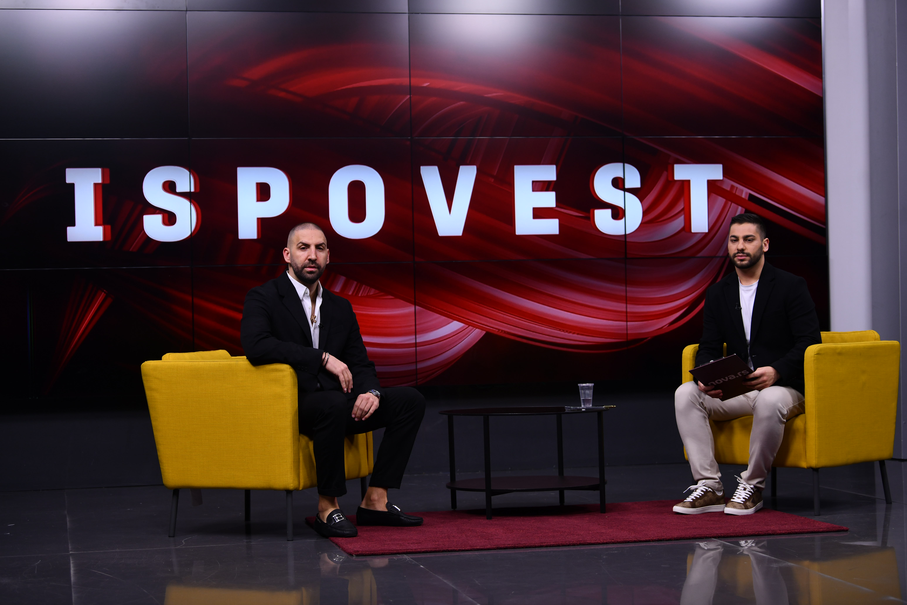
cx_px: 454
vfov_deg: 18.9
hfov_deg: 28.1
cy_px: 302
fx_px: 1814
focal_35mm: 72
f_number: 4
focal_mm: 72
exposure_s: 1/250
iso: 320
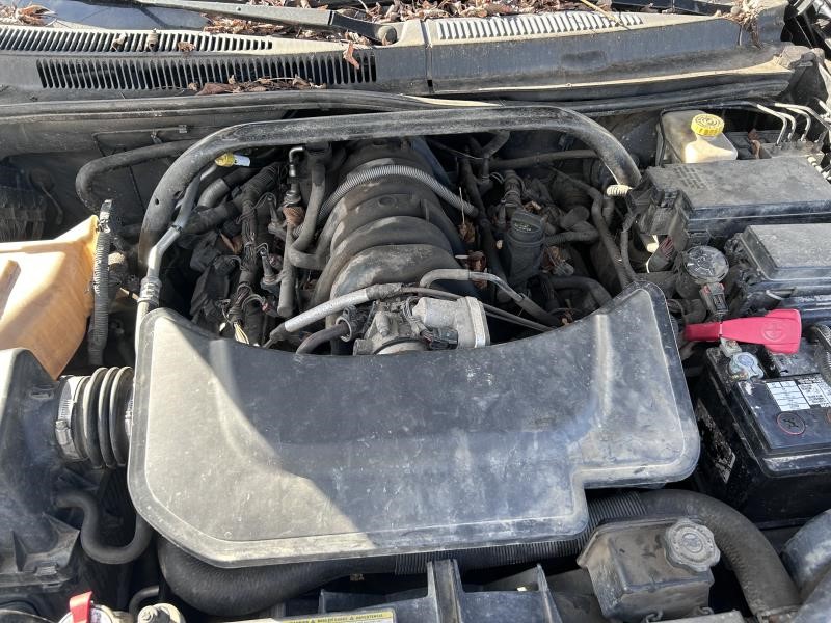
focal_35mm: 26
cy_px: 312
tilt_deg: -47.3
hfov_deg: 67.3
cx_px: 416
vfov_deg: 53.1
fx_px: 624
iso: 50
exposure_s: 1/251
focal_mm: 5.7
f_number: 1.5
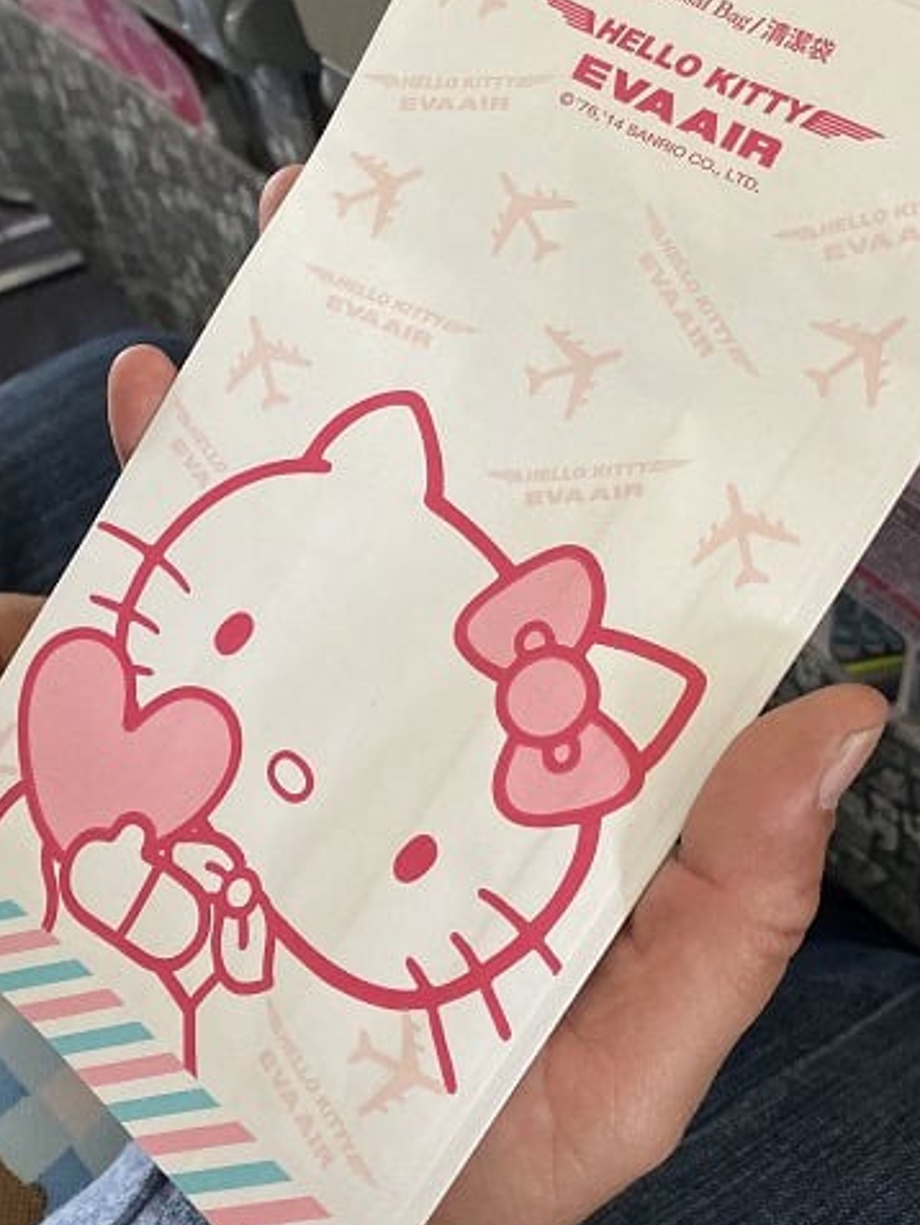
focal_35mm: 44
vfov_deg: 42.6
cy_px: 448
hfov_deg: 32.9
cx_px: 425
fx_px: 1559
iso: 320
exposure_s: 1/49
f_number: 1.8
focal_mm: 4.2
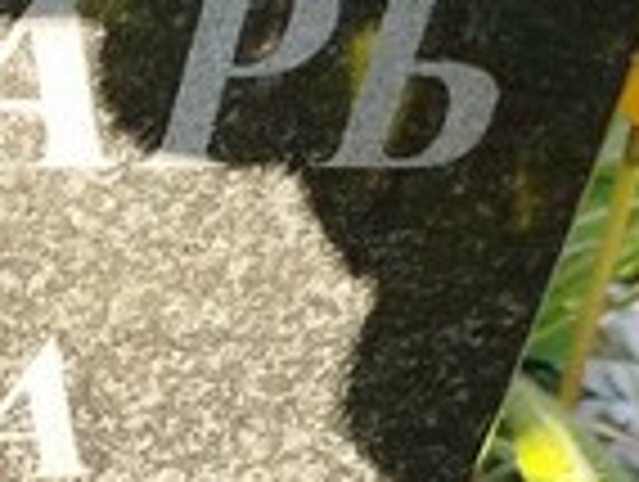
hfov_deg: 12.8
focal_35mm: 135
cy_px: 599
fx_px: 2496
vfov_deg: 10.8
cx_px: -639
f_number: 1.7
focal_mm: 5.31
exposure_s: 1/132
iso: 50
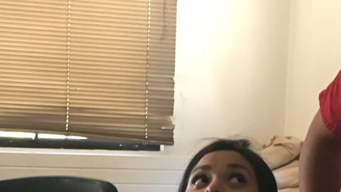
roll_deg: -0.6
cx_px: 25
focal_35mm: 101
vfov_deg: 11.2
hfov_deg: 20.7
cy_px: 345
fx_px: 913
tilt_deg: -5.7
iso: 200
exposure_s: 1/33
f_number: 2.2
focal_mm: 4.15
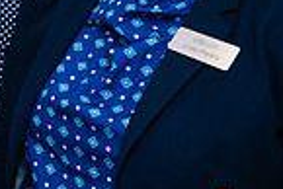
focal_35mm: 104
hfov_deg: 16.7
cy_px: -84
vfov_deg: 12.6
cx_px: -209
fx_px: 818
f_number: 4
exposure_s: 1/200
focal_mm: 24
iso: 320
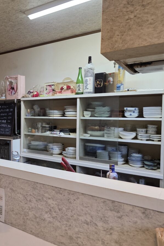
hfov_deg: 37.5
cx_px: 7
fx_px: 219
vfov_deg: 58.7
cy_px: 123
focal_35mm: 32
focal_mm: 6.3
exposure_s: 1/120
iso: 125
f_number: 1.7
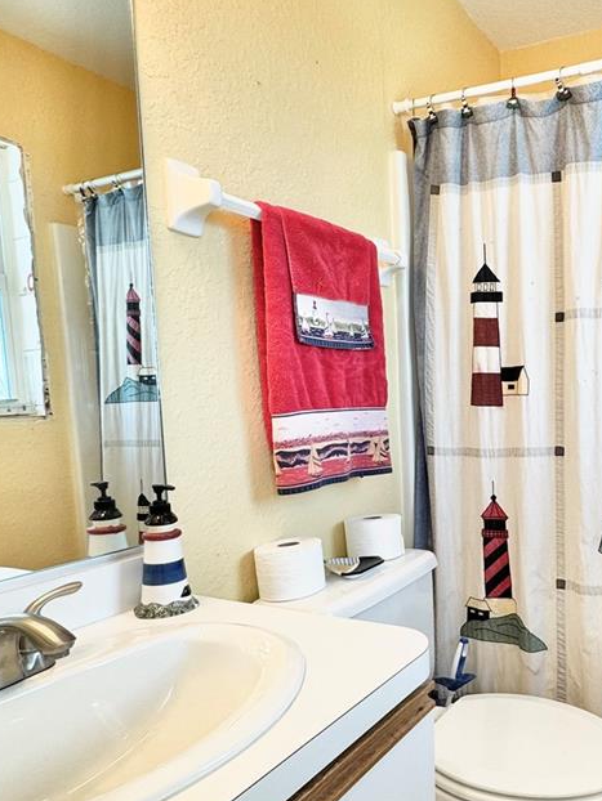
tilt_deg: -5.8
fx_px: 626
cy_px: 452
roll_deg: +1.1
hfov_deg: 47.9
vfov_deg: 65.1
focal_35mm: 27
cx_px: 500
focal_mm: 2.22
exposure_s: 1/120
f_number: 2.2
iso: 80
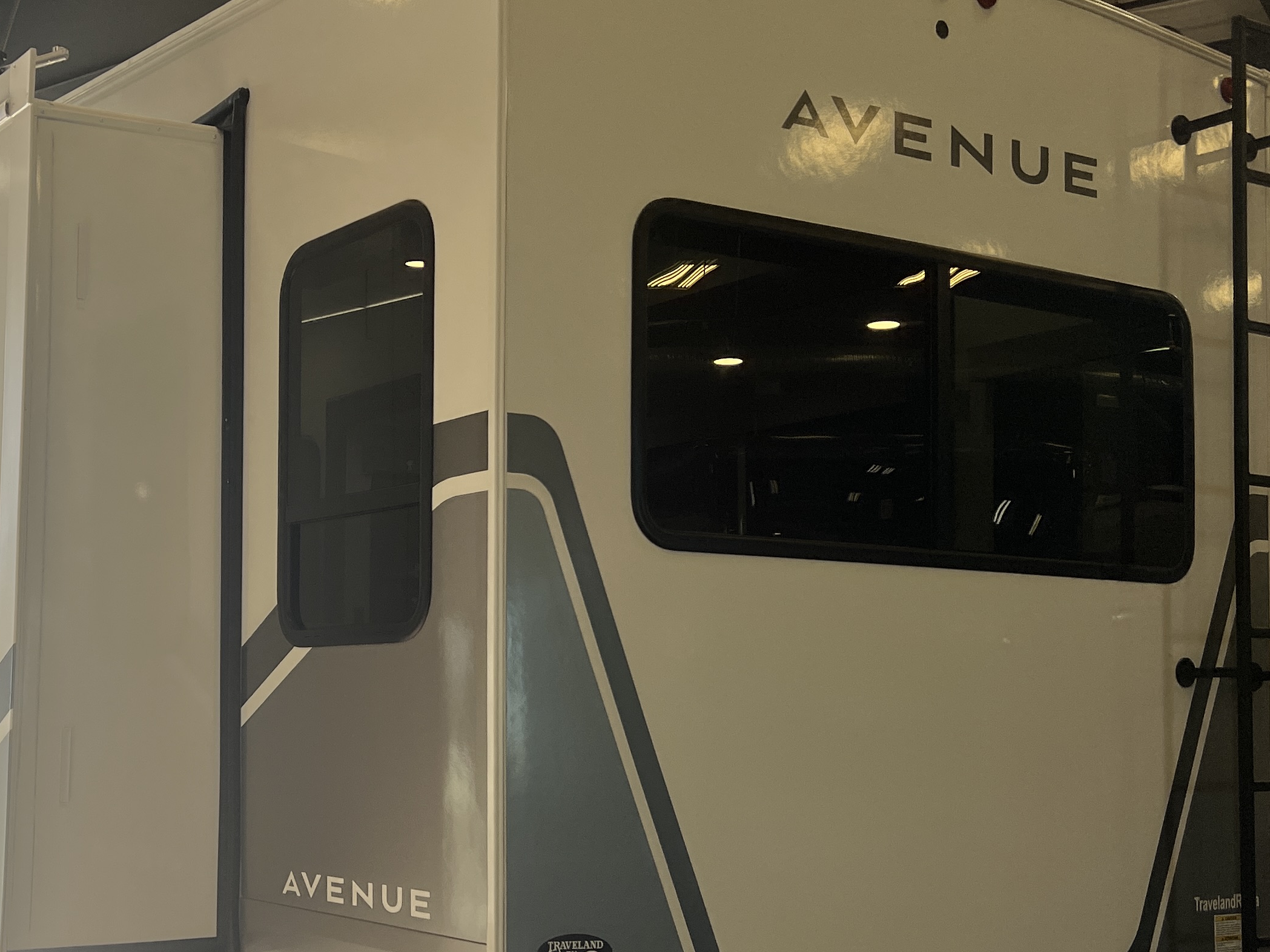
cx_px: 282
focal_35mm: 50
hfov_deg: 37.1
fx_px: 1834
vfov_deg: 28.9
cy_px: 644
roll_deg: -1.4
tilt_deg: +1.0
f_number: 1.5
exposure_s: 1/658
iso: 50
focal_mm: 5.7
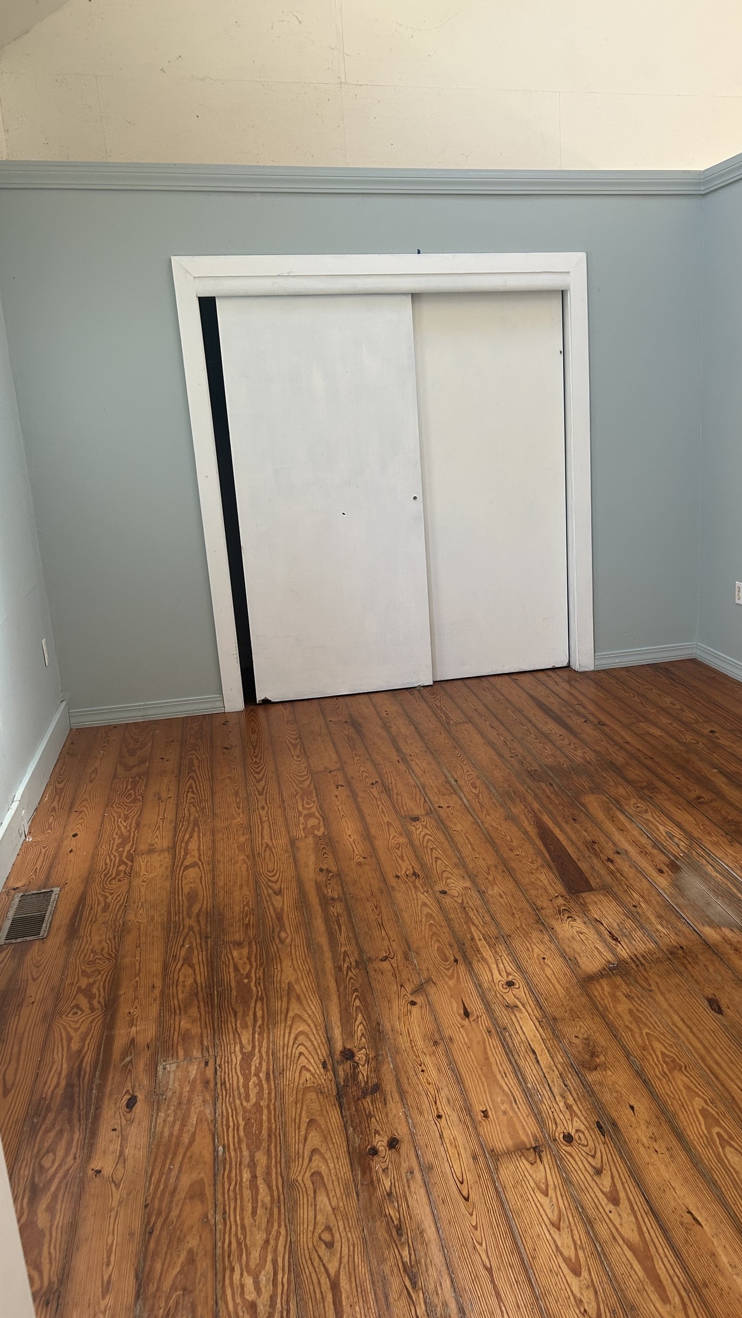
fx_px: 1014
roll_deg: +2.4
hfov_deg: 39.7
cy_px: 657
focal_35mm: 29
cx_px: 498
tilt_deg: -14.1
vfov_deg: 66.1
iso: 80
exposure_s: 1/121
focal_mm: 5.7
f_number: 1.5
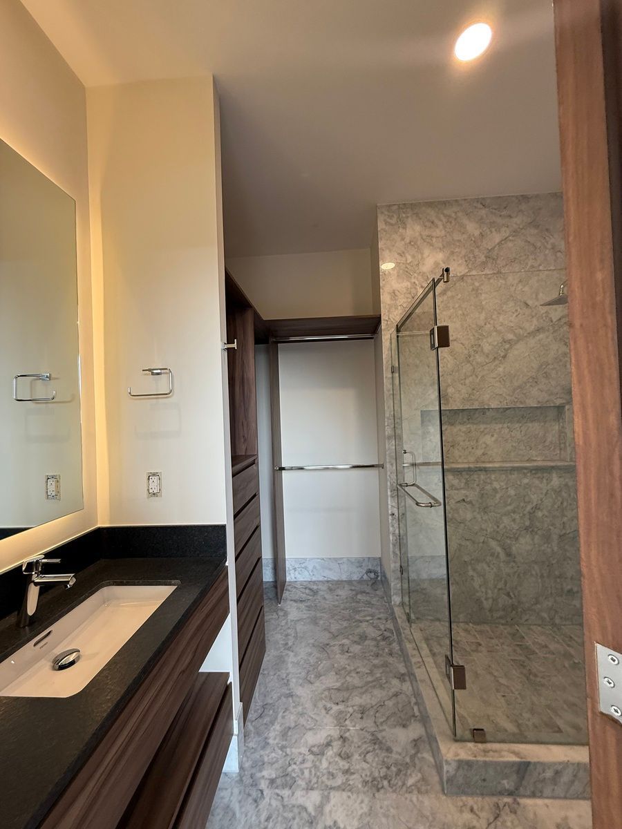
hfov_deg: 85.7
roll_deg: +2.1
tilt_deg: +0.0
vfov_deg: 102.1
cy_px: 414
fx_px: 335
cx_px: 311
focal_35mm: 14
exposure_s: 1/120
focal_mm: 2.22
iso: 160
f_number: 2.2
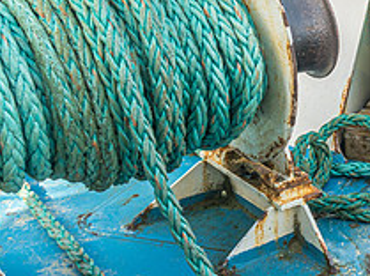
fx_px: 800
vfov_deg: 19.5
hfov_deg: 24.1
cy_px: 183
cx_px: 423
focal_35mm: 75
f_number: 5.6
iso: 400
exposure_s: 1/200
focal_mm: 18
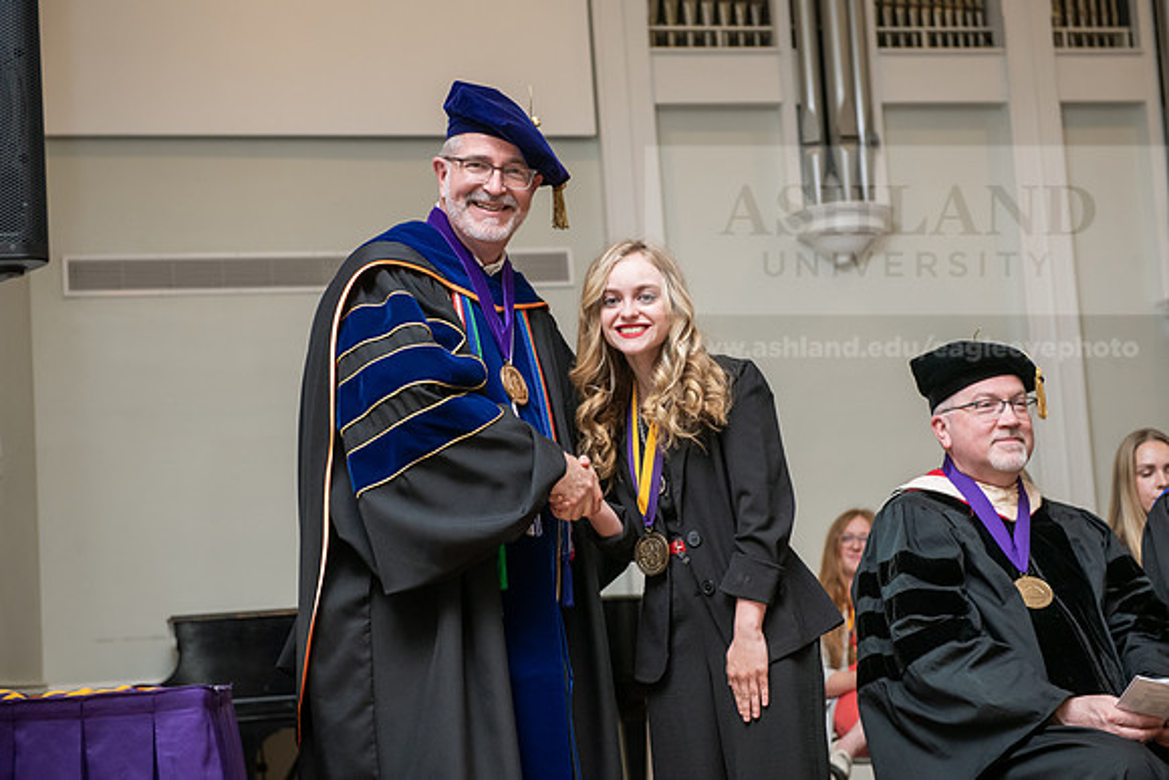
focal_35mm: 70
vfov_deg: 19.5
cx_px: 584
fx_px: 2273
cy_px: 390
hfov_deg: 28.8
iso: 1600
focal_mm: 70
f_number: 4.5
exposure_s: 1/200
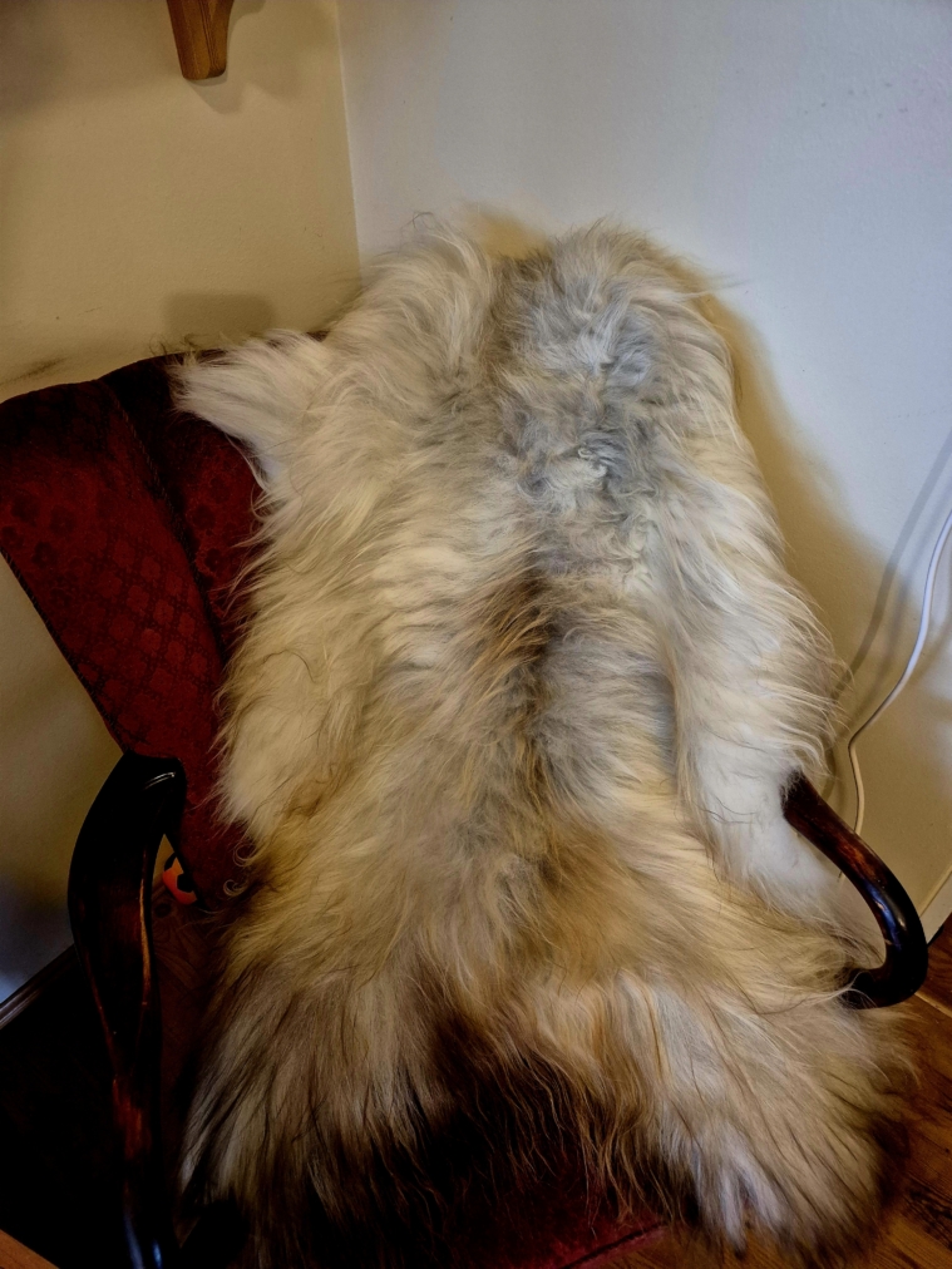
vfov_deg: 73.9
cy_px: 634
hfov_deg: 58.9
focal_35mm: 23
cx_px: 476
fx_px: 843
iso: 1000
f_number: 1.8
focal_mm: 5.4
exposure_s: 1/100
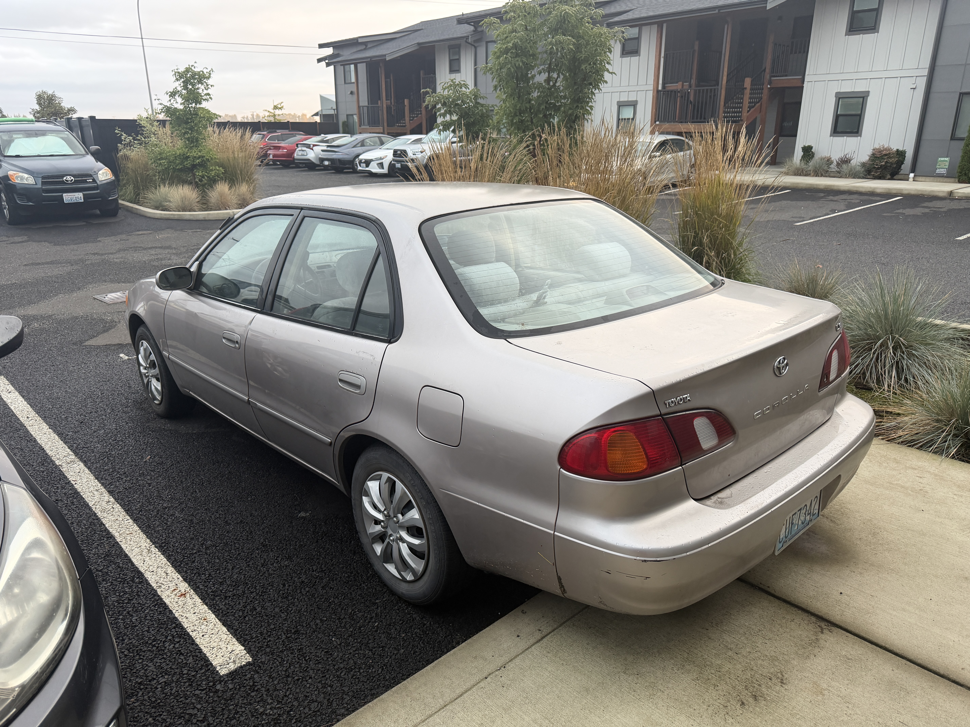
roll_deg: +1.2
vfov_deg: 56.8
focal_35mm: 24
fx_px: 673
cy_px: 364
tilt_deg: -18.6
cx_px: 485
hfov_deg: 71.6
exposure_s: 1/121
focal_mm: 6.76
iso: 200
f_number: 1.78
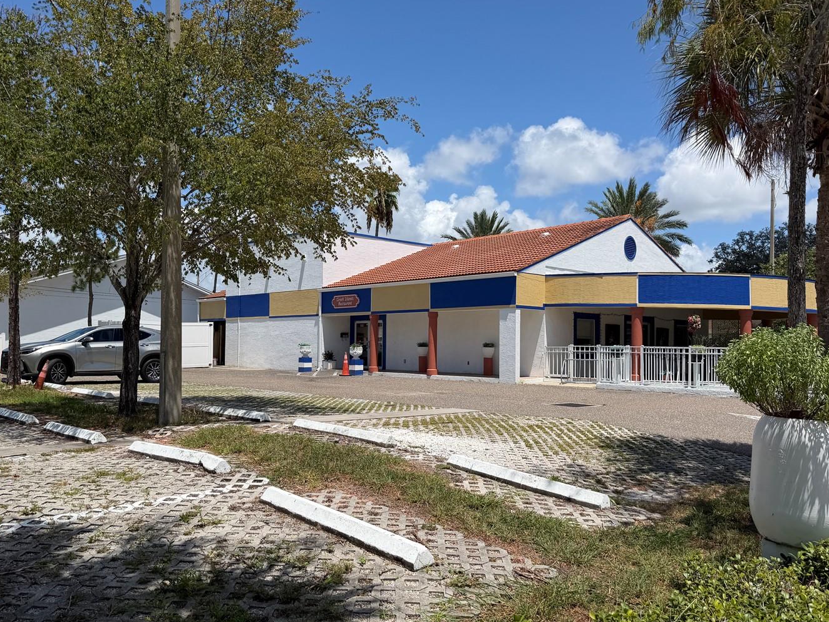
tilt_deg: +1.0
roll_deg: -0.9
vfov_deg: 48.2
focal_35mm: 29
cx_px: 395
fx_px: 695
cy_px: 320
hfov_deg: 61.6
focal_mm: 6.76
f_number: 1.78
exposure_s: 1/7353
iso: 80
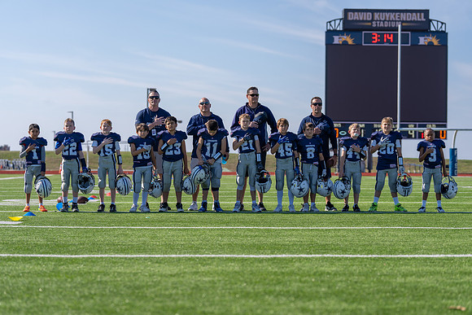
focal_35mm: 96
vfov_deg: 14.3
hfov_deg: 21.2
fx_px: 1259
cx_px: 236
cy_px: 158
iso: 100
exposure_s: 1/1000
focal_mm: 96
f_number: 3.5
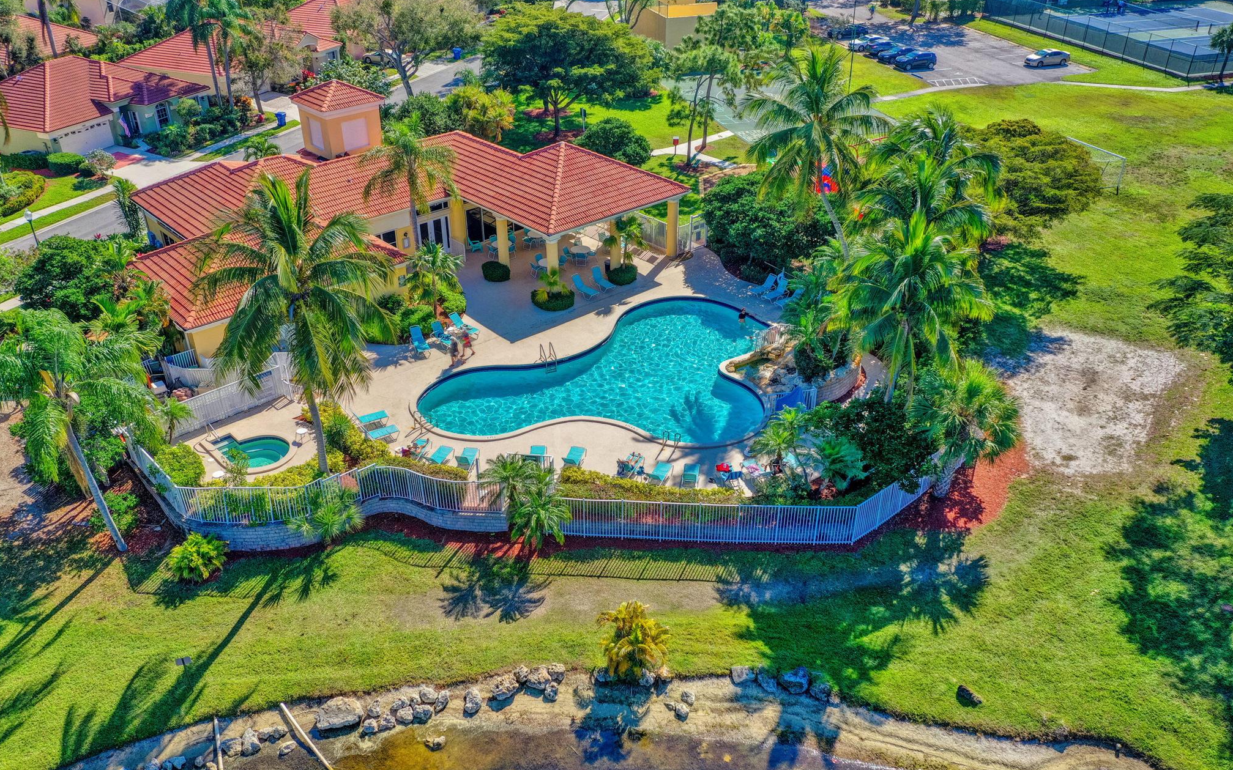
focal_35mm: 29
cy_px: 399
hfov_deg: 64.6
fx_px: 974
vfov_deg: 43.1
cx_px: 610
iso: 100
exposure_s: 1/240
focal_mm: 10.3
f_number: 5
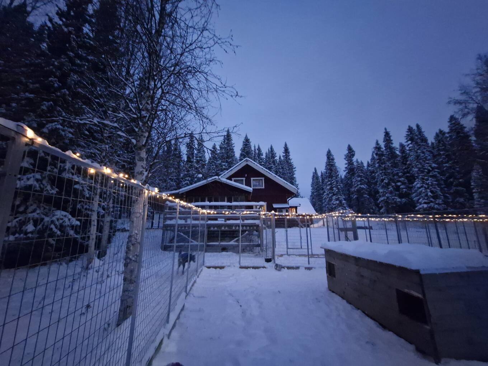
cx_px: 244
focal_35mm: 13
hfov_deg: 106.2
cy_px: 183
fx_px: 183
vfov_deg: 89.9
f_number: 2.2
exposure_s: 1/25
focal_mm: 1.74
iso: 2000
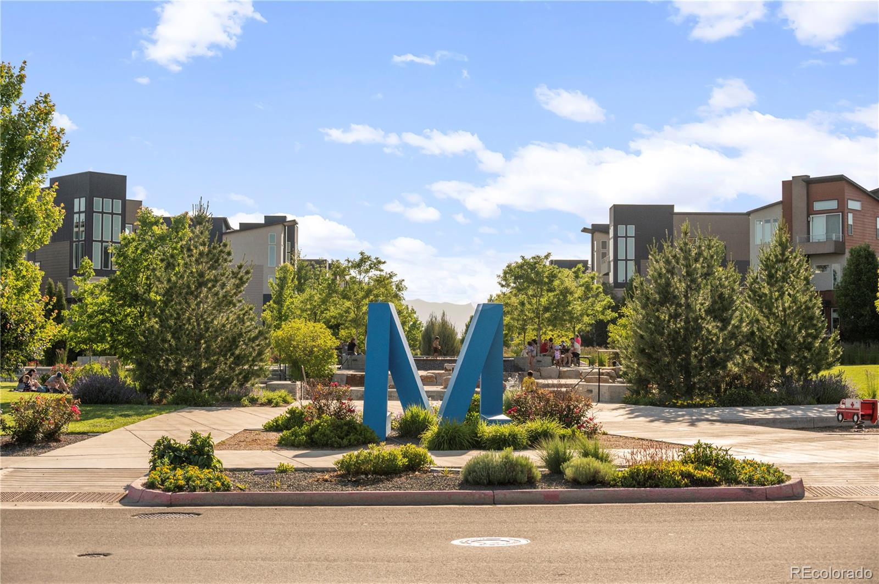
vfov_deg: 25.0
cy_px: 292
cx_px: 440
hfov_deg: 36.9
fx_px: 1317
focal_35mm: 54
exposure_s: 1/8000
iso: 640
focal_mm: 54
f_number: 5.6
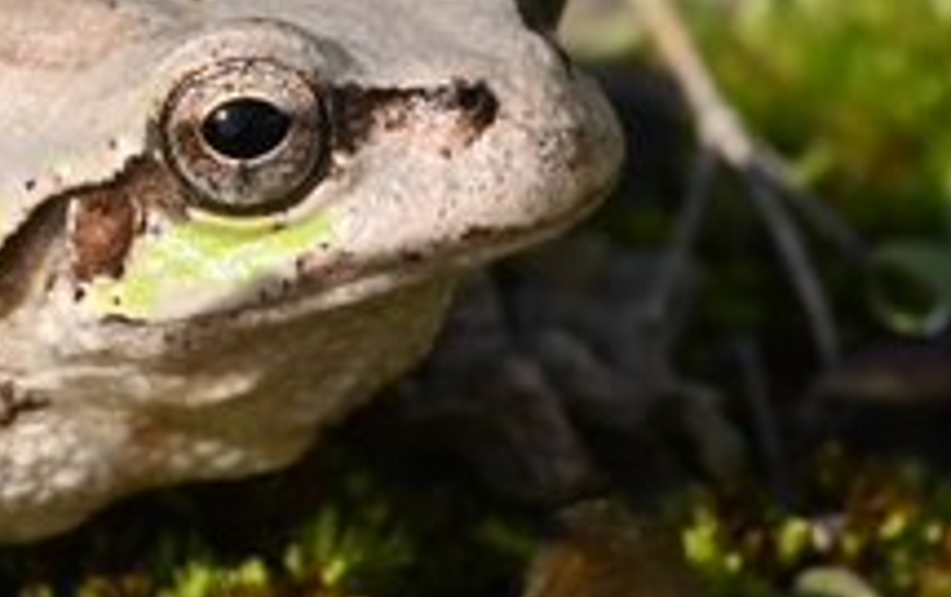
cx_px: 257
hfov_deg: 1.7
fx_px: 32440
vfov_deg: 1.1
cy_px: 113
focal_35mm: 1250
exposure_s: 1/800
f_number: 14
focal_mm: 220
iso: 640
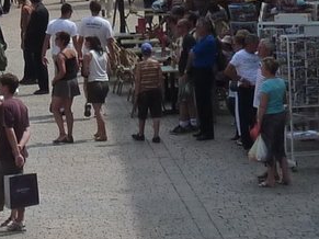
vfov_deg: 5.4
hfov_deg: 7.4
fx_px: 2432
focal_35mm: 264
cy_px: -342
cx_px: -163
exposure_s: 1/400
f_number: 5
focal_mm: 7.9
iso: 125
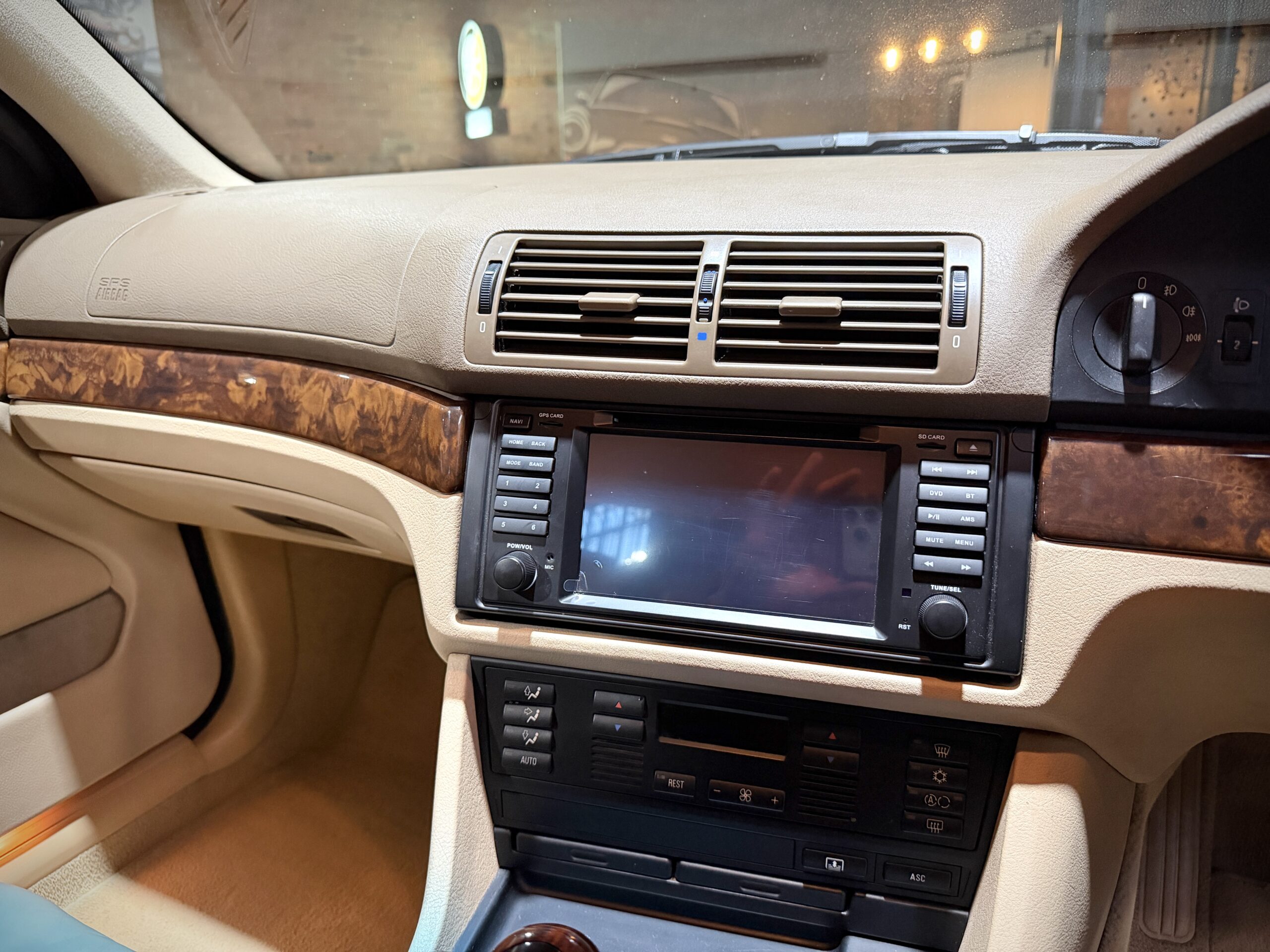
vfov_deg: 56.8
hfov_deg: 71.6
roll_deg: +0.6
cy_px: 476
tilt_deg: -16.6
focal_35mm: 24
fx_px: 881
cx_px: 635
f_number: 1.78
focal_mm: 6.76
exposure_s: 1/60
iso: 800
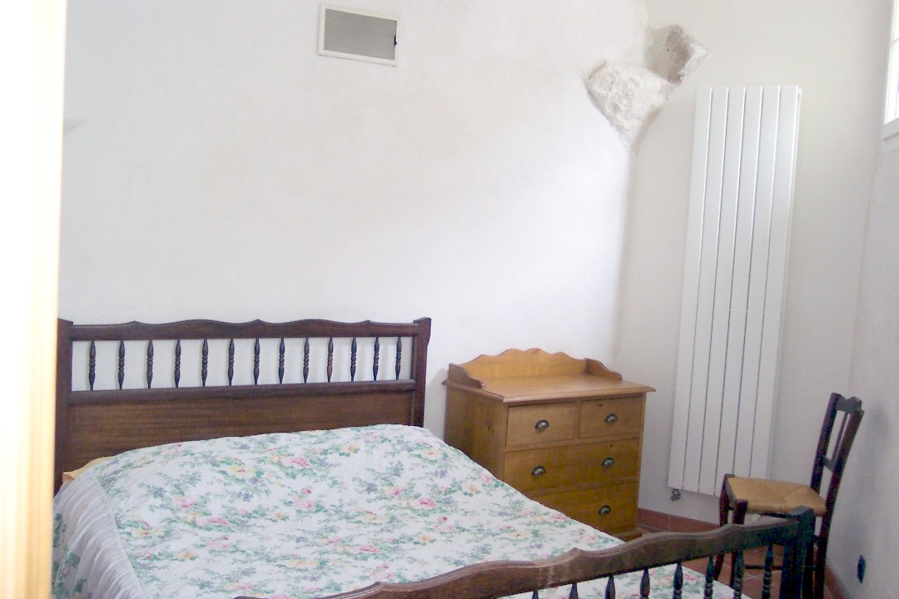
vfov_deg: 35.1
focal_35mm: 38
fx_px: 949
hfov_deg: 50.7
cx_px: 450
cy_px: 300
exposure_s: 1/45
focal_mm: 8
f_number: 2.8
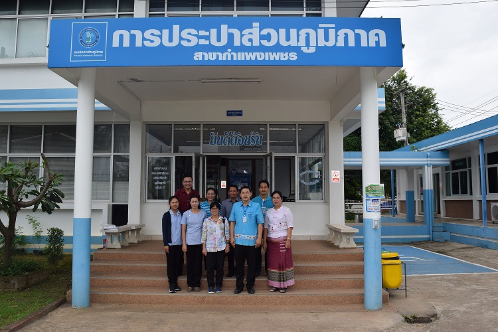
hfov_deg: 61.9
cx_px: 249
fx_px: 415
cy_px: 166
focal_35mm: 30
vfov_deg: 43.6
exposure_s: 1/200
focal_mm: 20
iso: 100
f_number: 8
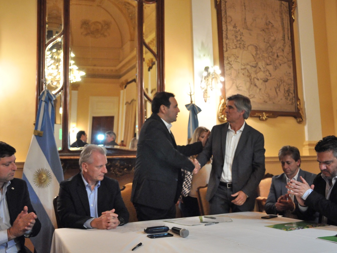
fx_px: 351
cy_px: 126
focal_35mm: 36
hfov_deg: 51.3
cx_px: 183
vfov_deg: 39.7
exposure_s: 1/100
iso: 2000
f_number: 3.8
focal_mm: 22
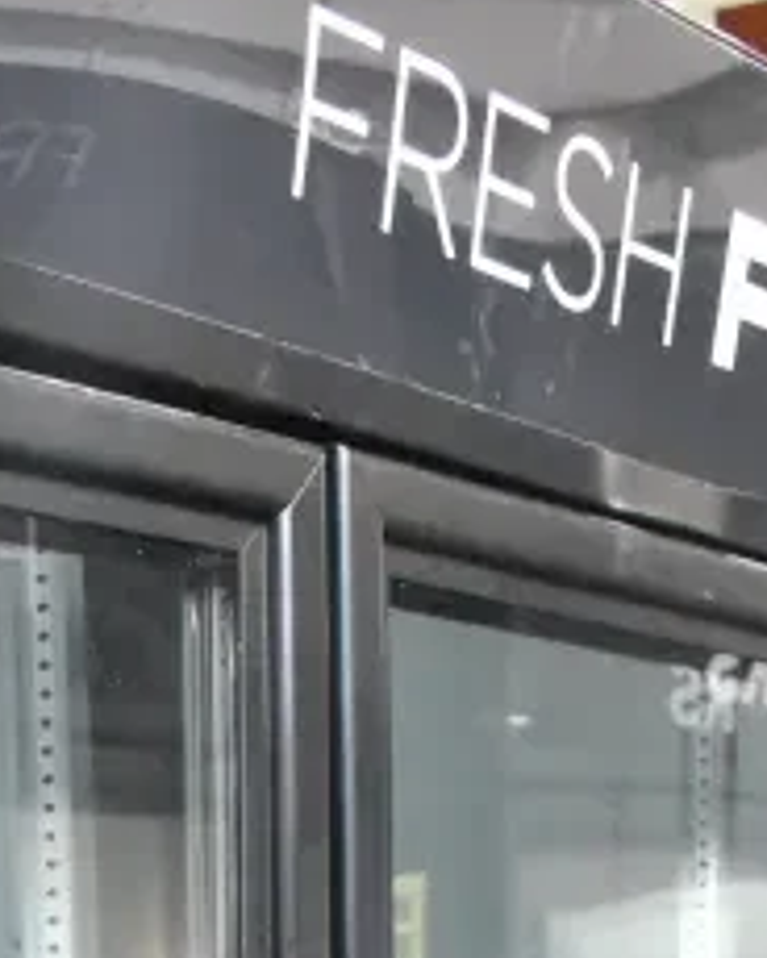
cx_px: 225
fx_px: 2866
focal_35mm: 101
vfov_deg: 15.9
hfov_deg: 15.2
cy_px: 1776
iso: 6400
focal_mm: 18
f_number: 4
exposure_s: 1/160
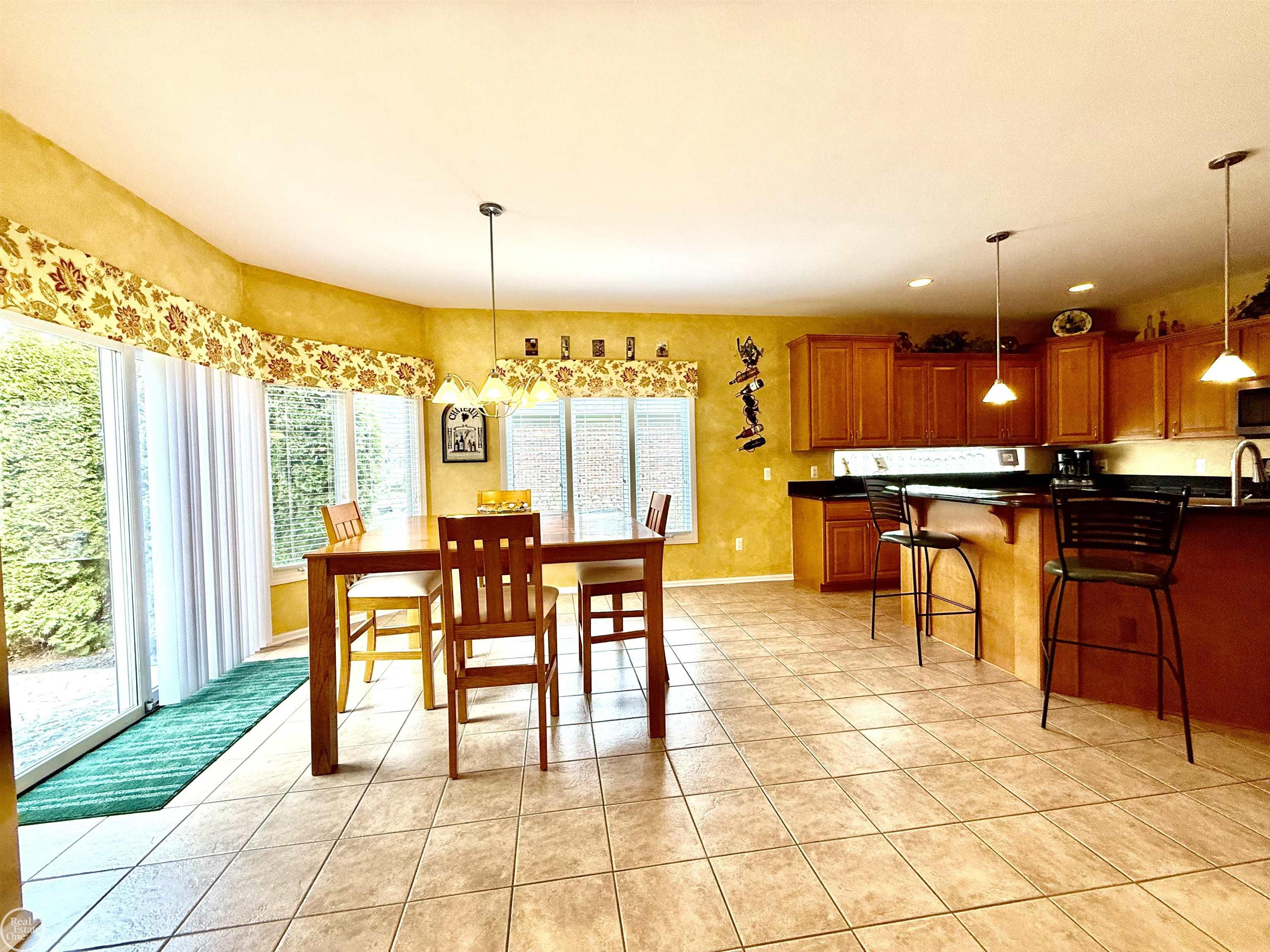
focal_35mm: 14
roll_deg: +1.2
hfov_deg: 102.1
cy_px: 476
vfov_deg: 85.7
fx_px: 514
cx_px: 635
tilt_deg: -0.7
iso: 160
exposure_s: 1/120
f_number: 2.2
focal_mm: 2.22
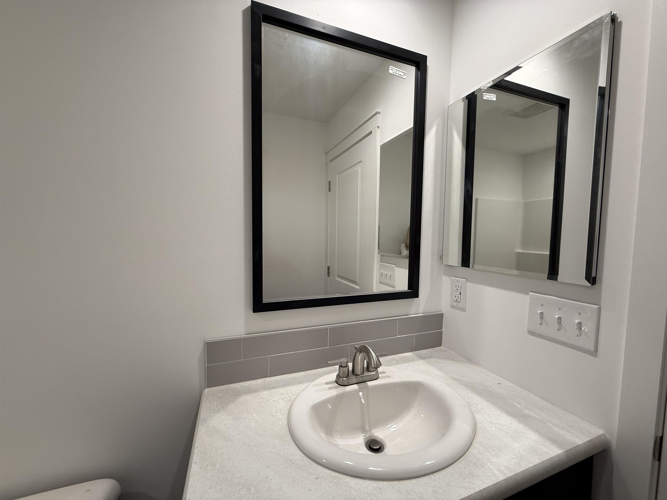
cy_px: 250
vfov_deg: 85.7
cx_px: 334
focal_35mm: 14
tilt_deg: -3.6
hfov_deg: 102.1
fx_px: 270
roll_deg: -0.6
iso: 200
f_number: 2.2
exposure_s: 1/120
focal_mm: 2.22
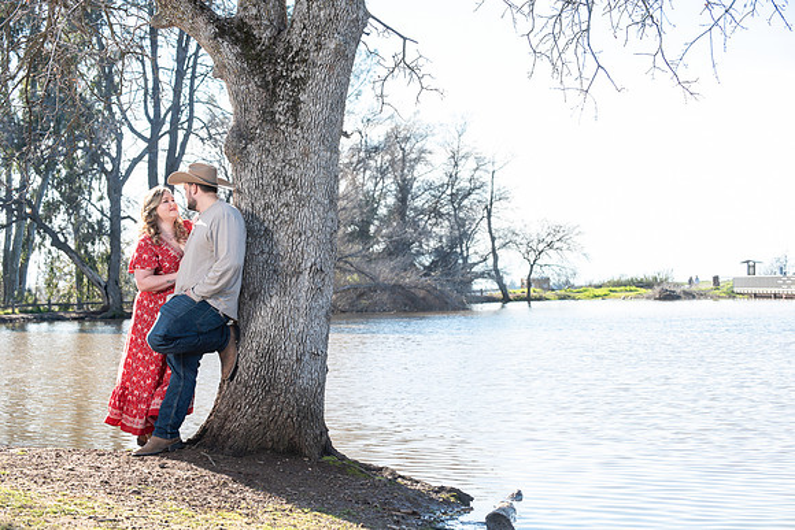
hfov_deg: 23.6
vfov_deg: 15.9
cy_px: 265
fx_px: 1900
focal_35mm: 86
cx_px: 398
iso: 160
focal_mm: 86
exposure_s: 1/250
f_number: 5.6
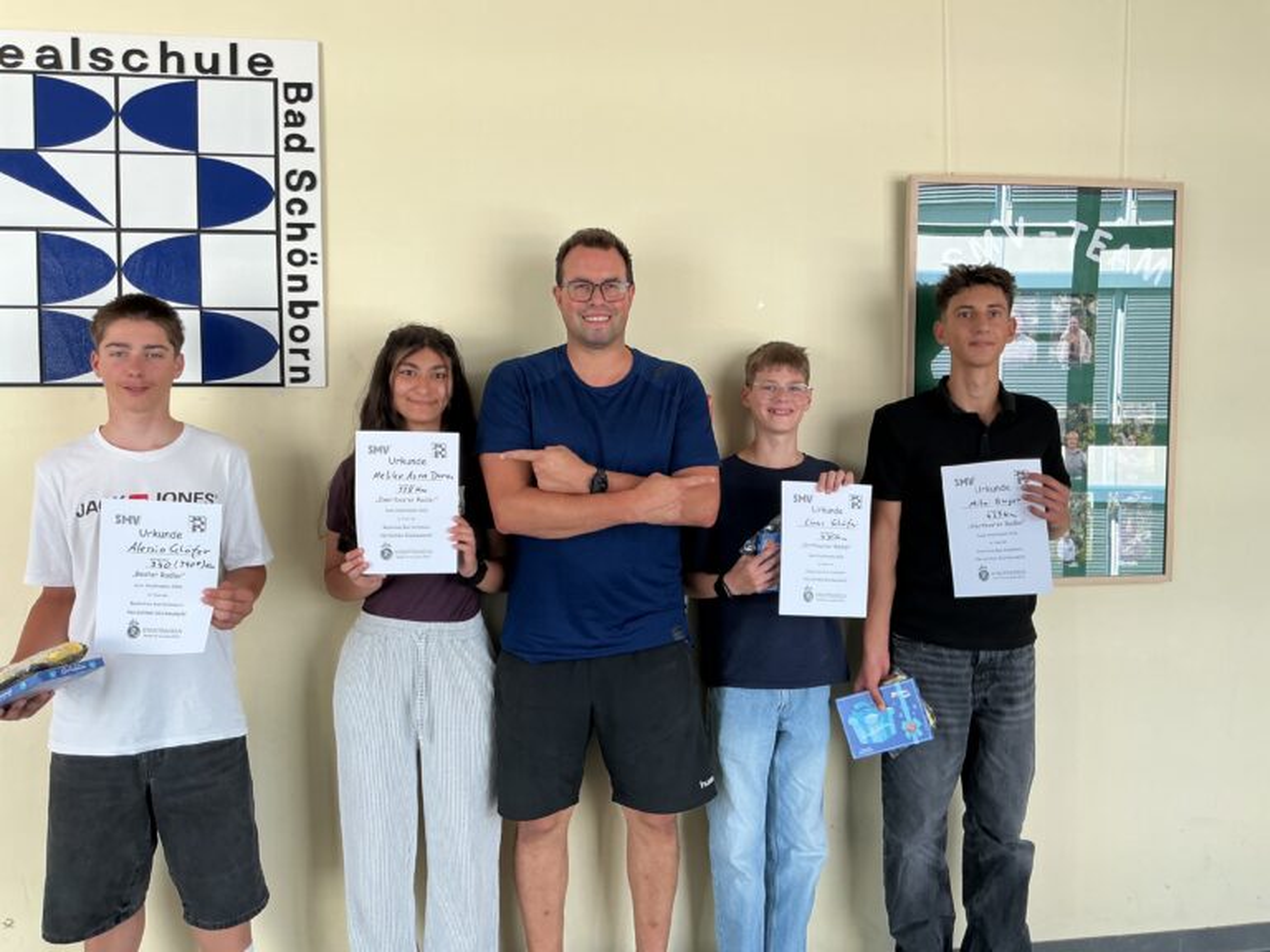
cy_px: 476
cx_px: 635
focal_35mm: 29
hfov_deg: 61.7
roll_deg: +0.7
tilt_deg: -1.4
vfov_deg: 48.2
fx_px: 1064
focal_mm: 3
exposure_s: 1/100
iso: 32
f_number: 1.8
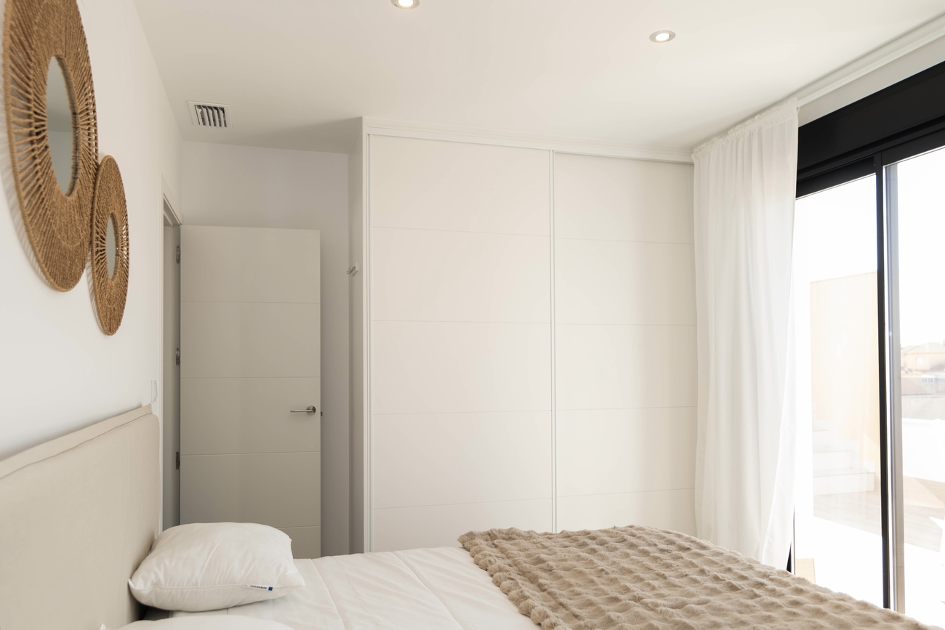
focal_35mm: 25
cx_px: 472
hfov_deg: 71.5
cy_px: 315
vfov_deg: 51.3
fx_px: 656
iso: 200
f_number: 3.8
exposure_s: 1/125
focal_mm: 25
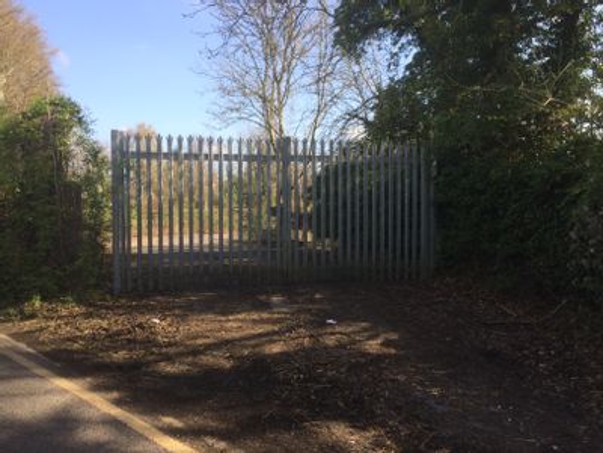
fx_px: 505
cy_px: 226
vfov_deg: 48.2
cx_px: 302
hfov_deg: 61.7
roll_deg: -0.4
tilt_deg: -4.0
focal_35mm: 29
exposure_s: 1/695
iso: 32
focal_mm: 4.15
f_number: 2.2
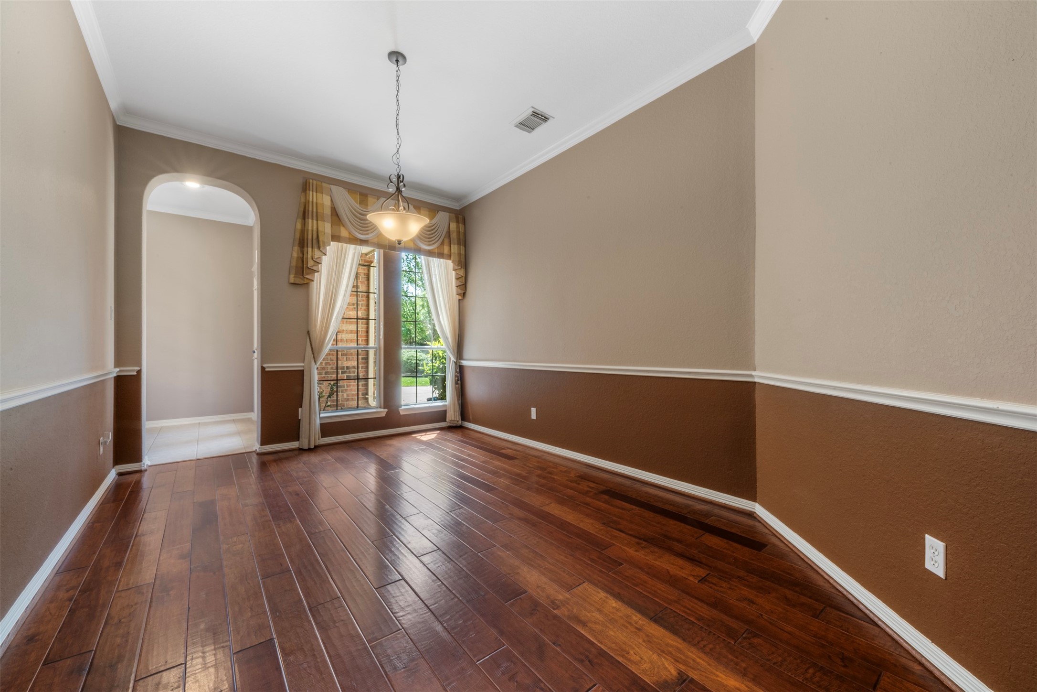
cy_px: 346
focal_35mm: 14
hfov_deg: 104.3
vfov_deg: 81.2
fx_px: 403
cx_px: 518
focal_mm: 14
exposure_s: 4
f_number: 9
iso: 250
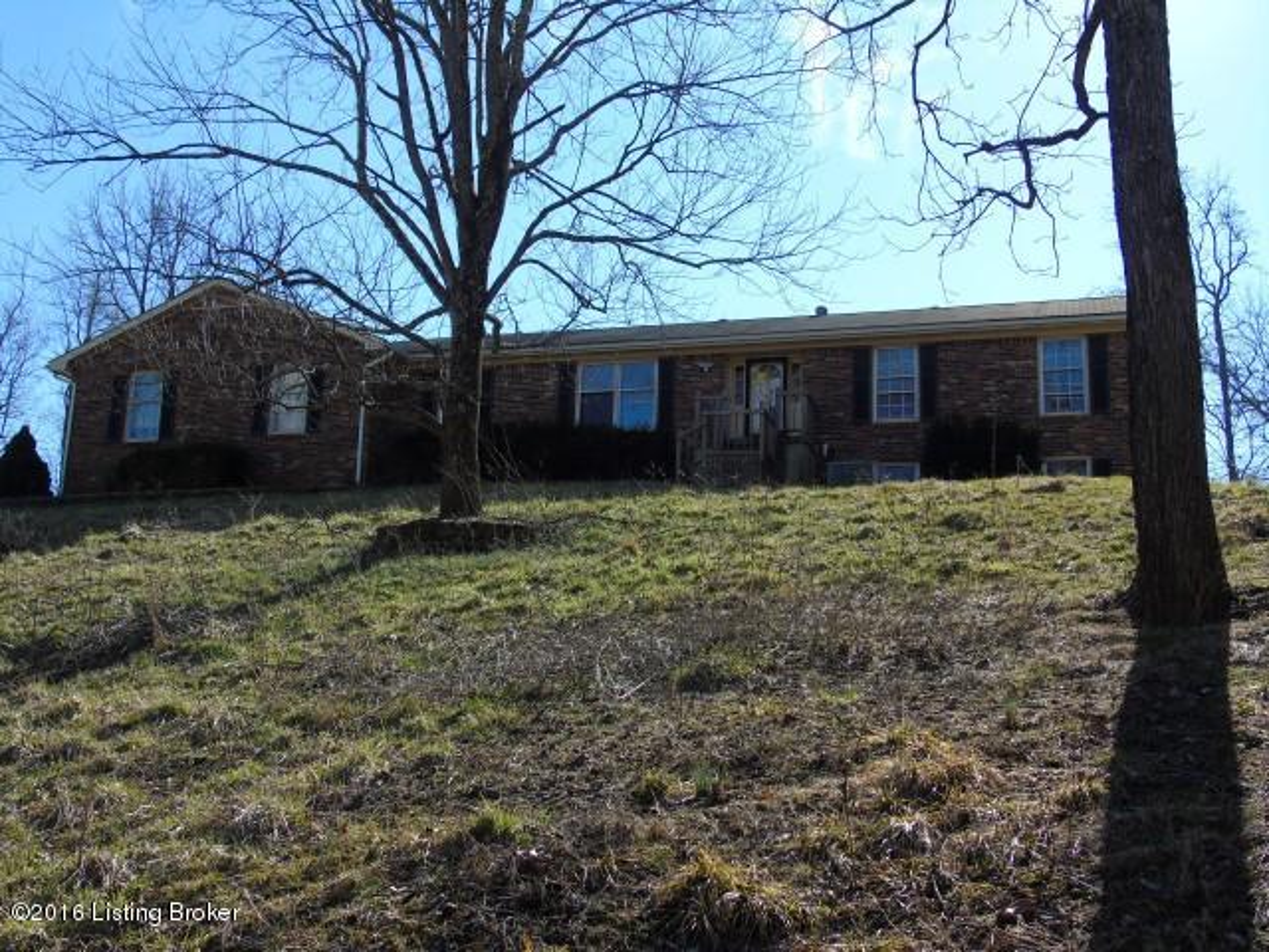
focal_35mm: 40
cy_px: 476
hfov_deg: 46.8
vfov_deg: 36.0
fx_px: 1466
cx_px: 634
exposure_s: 1/500
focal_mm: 7.1
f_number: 3.9
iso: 80
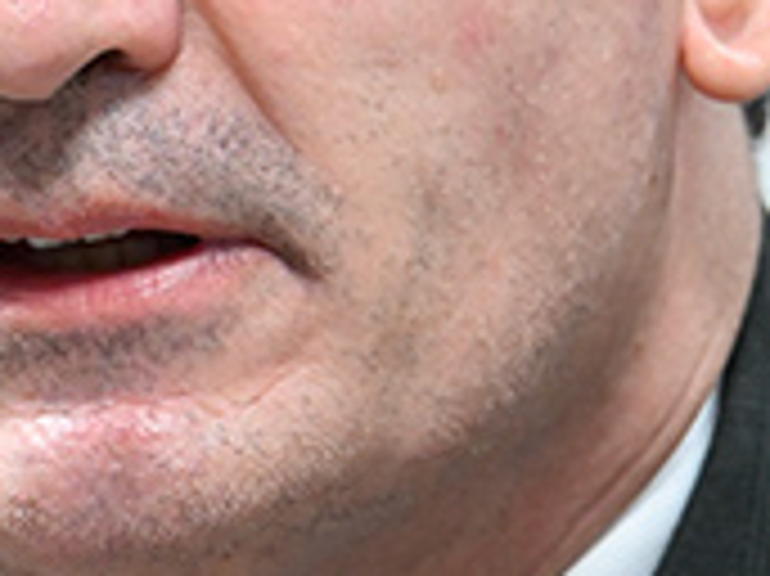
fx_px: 42834
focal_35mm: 1927
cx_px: 180
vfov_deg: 0.8
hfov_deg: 1.0
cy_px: 50
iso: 4000
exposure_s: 1/160
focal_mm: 400
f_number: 4.5
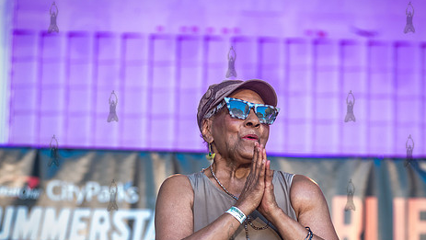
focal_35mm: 147
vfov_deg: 8.3
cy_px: 150
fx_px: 1661
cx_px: 231
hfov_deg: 14.6
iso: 3200
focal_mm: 112
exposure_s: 1/400
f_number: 4
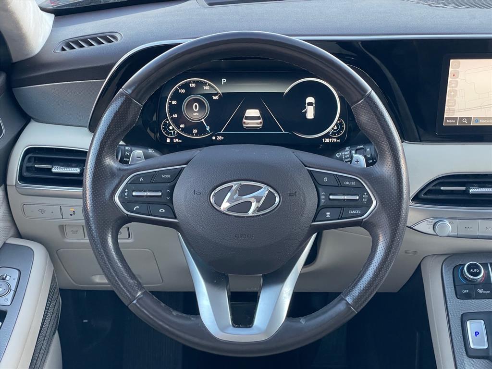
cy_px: 184
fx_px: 739
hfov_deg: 36.8
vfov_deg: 28.0
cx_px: 246
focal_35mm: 52
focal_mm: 6
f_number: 2
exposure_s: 1/92
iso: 200
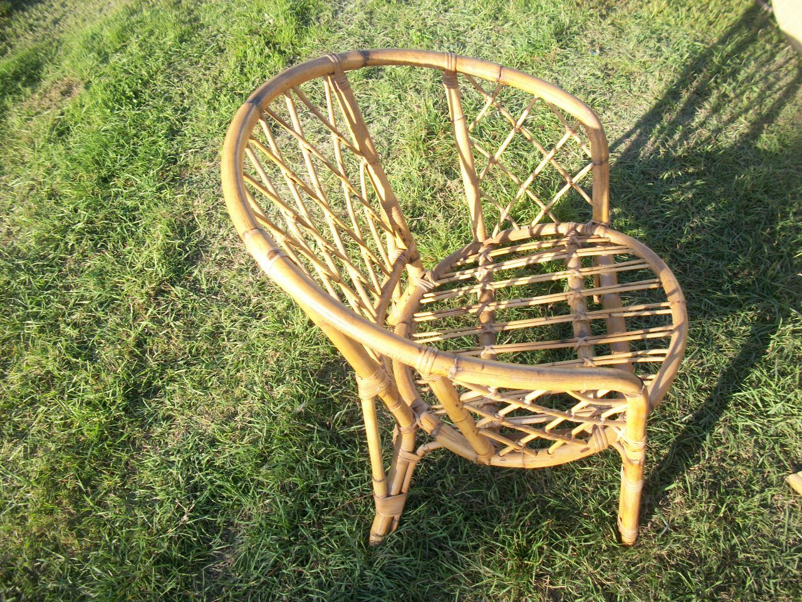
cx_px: 401
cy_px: 301
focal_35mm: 32
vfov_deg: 44.2
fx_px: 741
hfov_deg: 56.8
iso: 80
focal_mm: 5.7
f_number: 8.8
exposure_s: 1/50
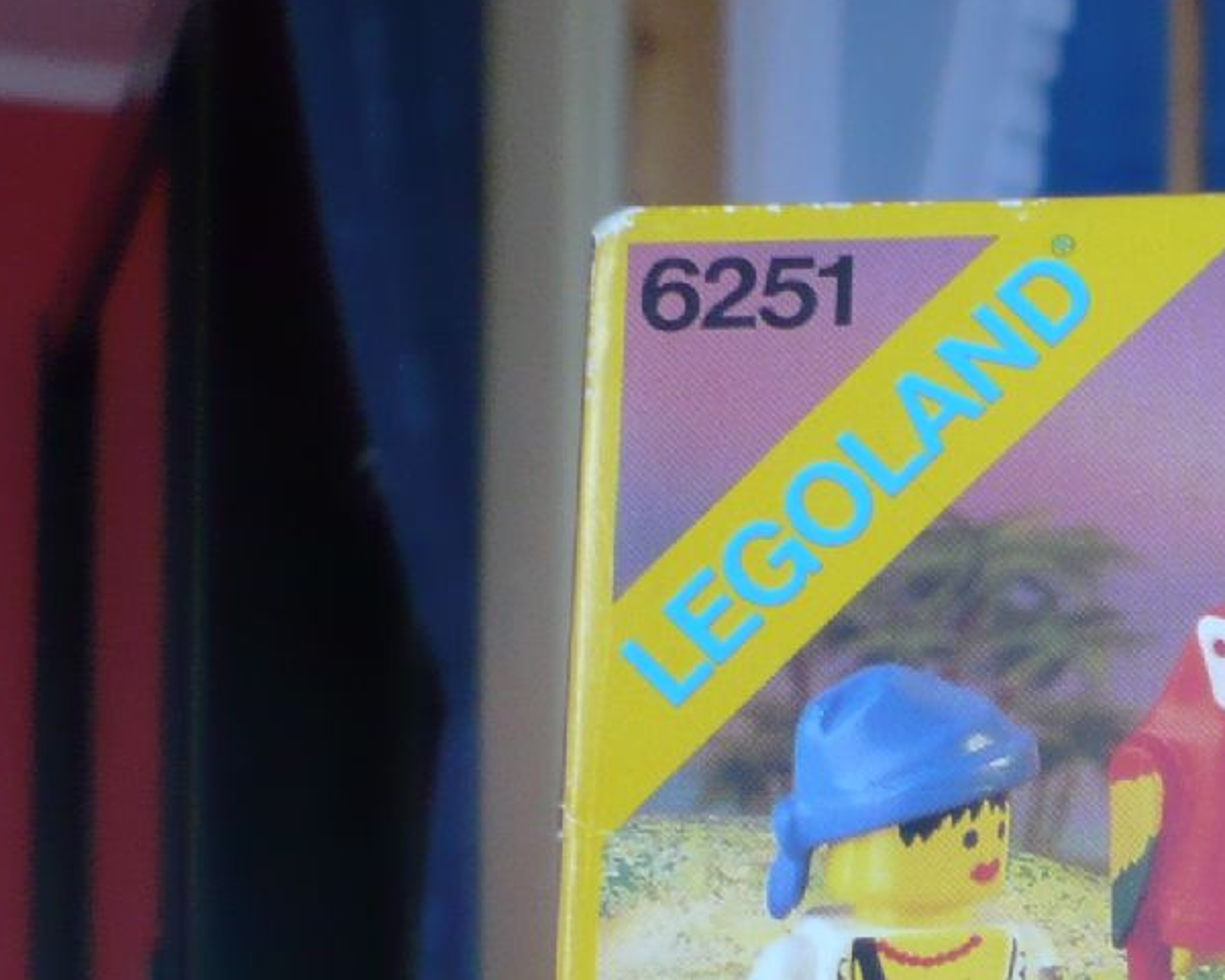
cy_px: 1414
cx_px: 1495
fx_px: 4061
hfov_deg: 16.4
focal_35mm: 112
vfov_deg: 13.1
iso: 100
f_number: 2.8
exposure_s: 1/40
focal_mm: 5.8
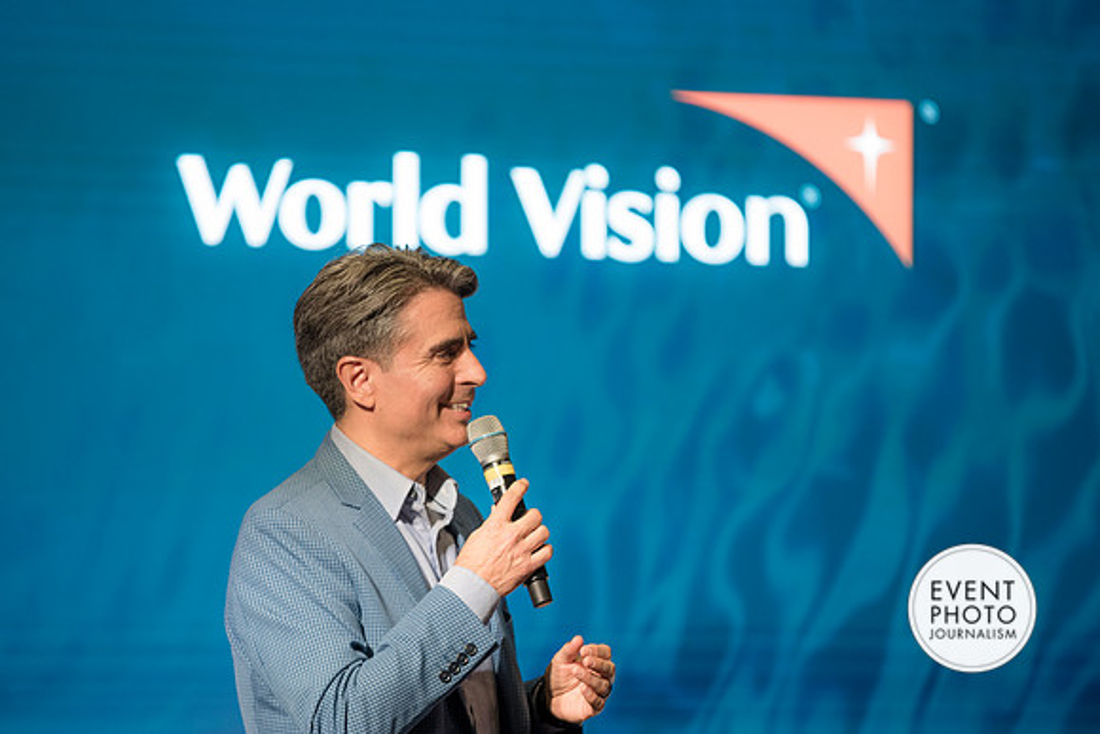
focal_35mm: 200
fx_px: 6112
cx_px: 550
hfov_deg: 10.3
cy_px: 367
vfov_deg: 6.9
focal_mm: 200
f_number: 2.8
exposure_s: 1/125
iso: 1250
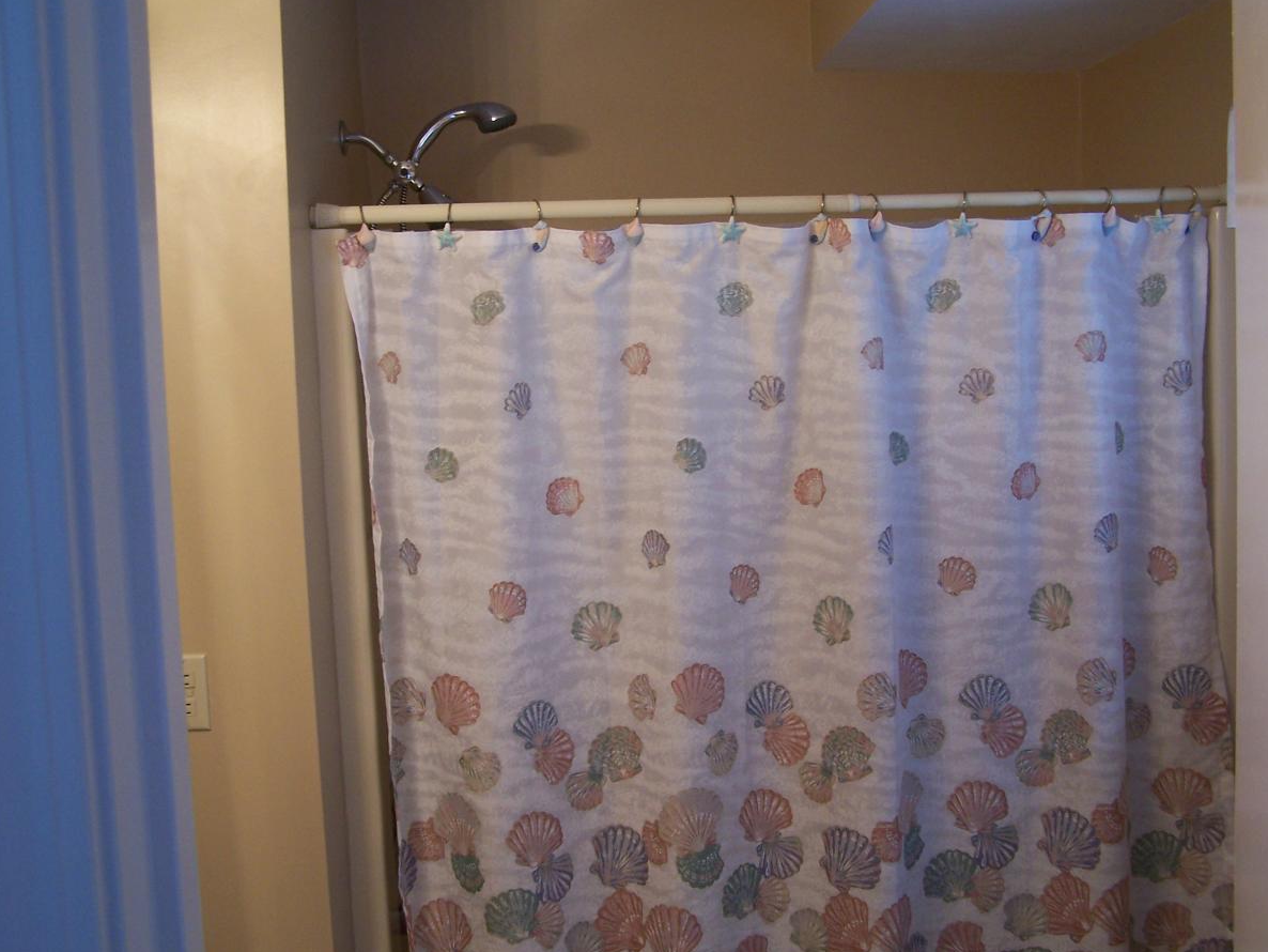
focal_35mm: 41
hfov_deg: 45.7
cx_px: 680
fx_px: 1502
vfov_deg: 35.1
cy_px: 451
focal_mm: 6.3
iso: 140
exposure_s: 1/30
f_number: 2.8
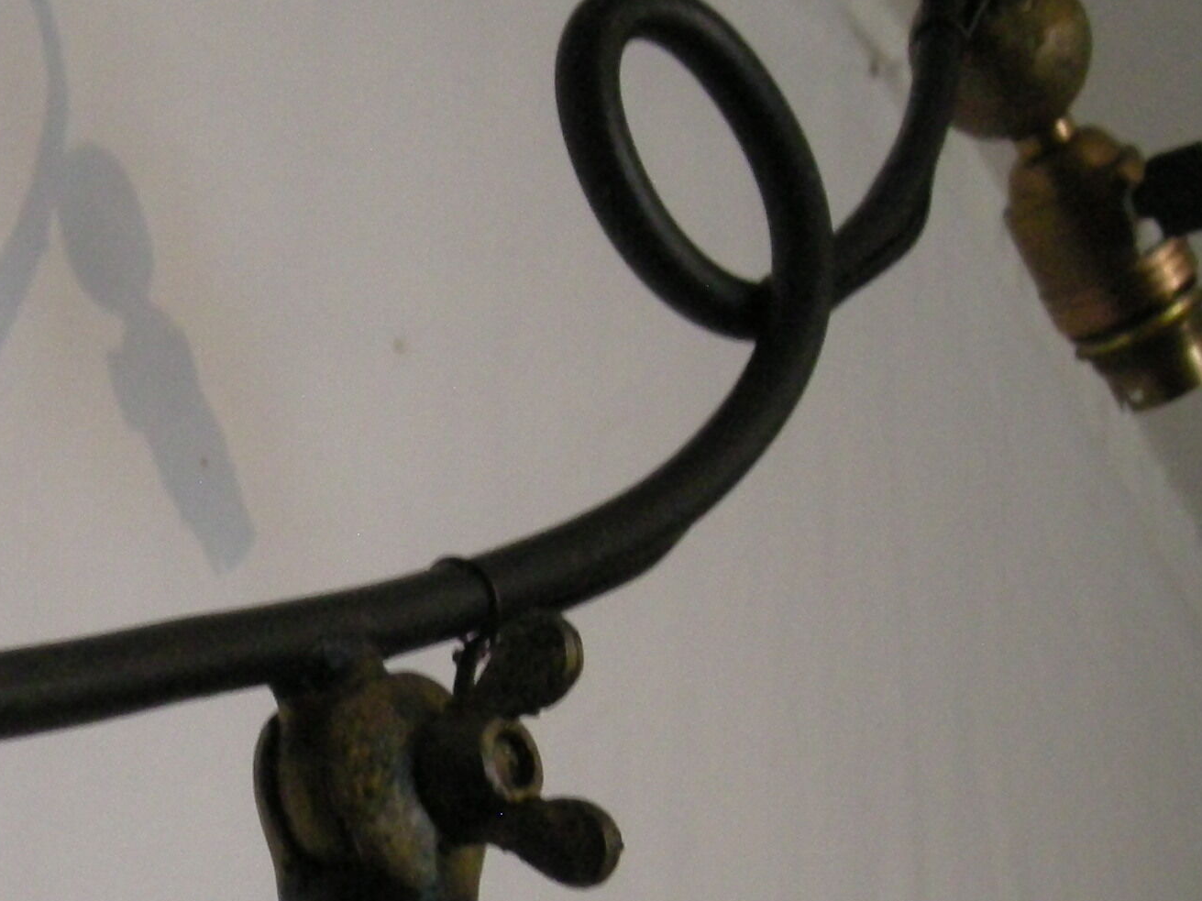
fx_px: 2847
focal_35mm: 82
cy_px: 805
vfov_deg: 17.7
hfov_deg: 23.1
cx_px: 78
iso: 400
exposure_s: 1/50.5
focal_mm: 5.7
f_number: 2.8
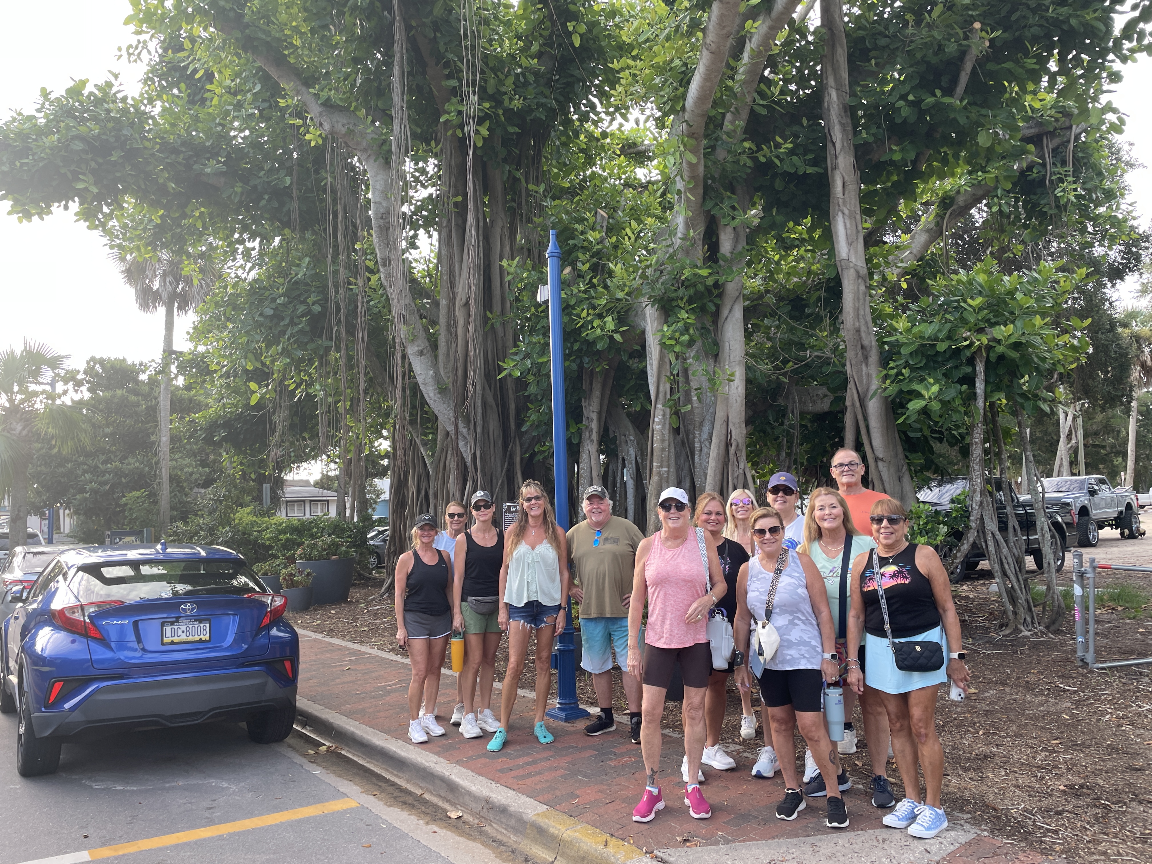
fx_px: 865
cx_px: 576
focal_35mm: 26
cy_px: 432
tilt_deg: +4.9
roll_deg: +2.1
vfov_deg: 53.1
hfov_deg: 67.3
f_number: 1.6
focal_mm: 4.2
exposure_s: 1/125
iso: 32
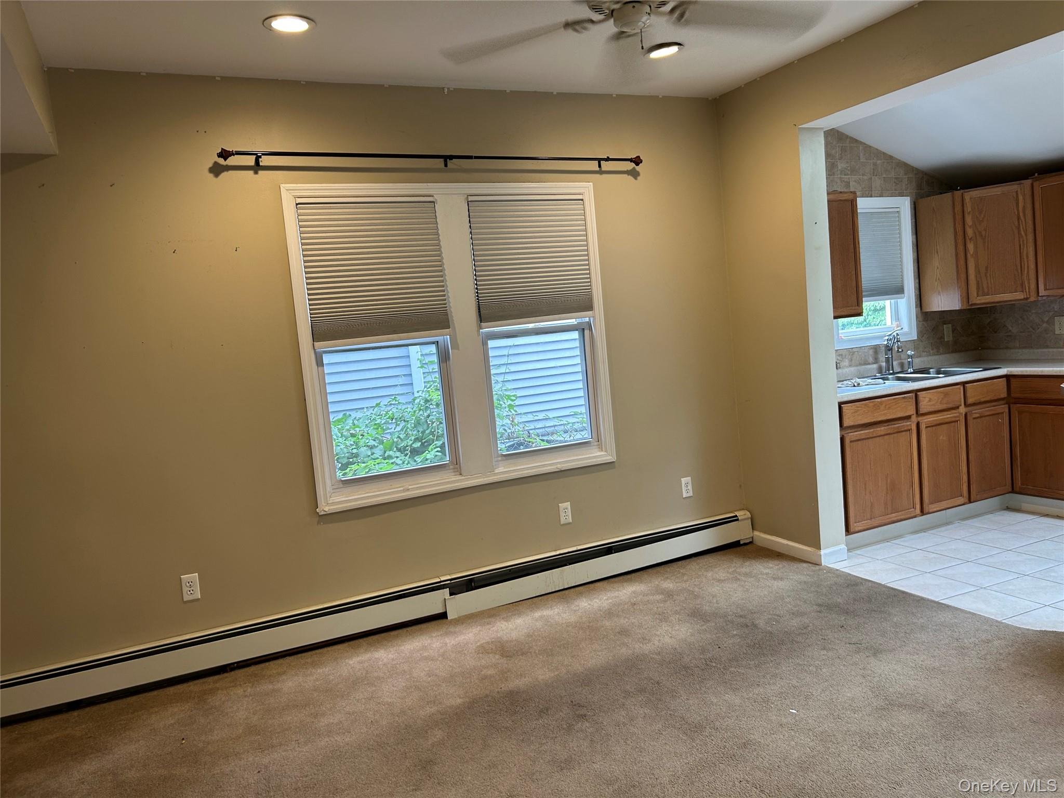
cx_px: 532
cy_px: 399
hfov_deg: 67.3
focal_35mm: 26
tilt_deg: -4.6
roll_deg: +5.8
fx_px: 799
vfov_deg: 53.1
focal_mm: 5.7
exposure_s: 1/60
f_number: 1.5
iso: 64
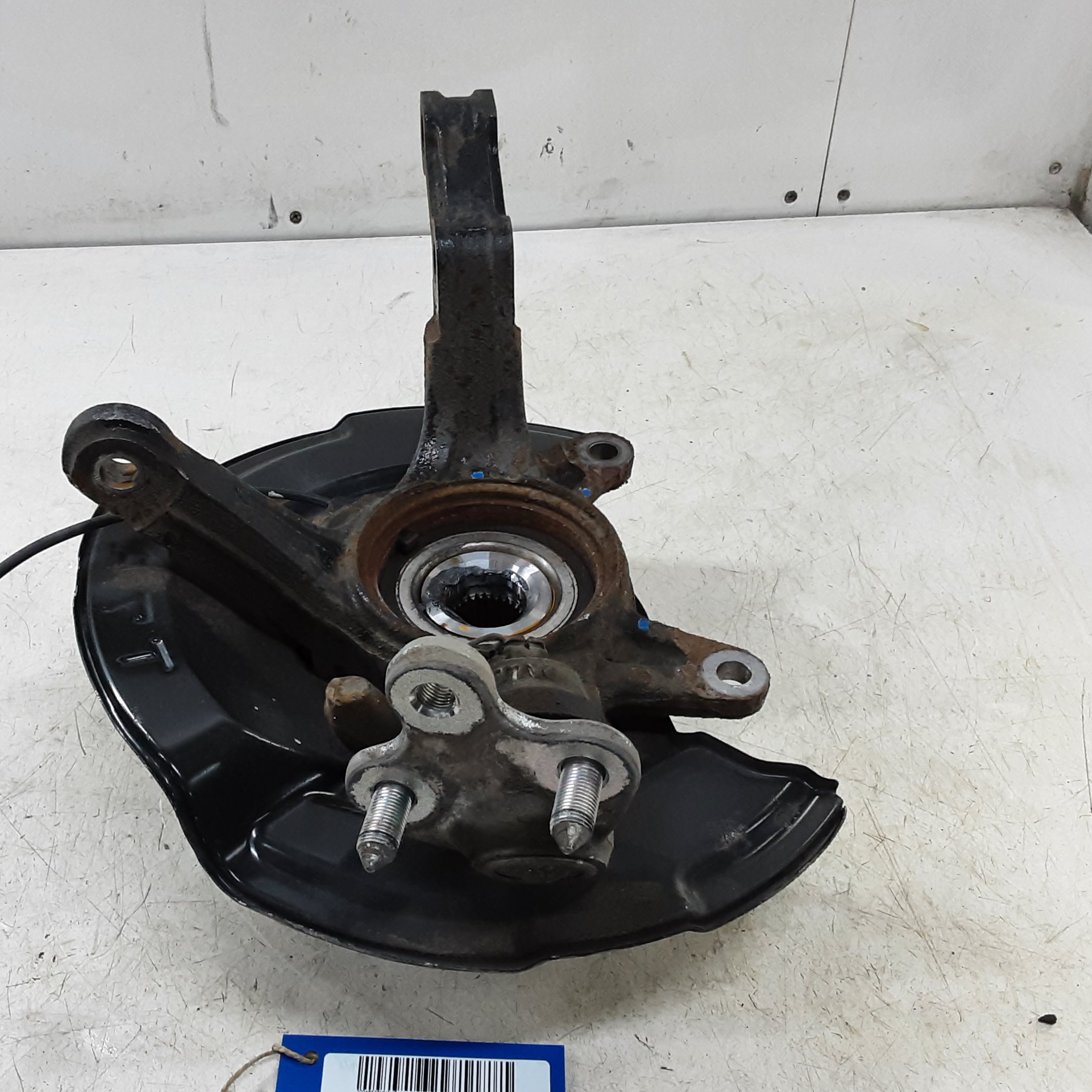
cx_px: 424
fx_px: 1321
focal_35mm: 37
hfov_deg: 44.6
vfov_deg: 44.8
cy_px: 622
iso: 100
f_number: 1.9
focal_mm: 2.91
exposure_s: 1/50
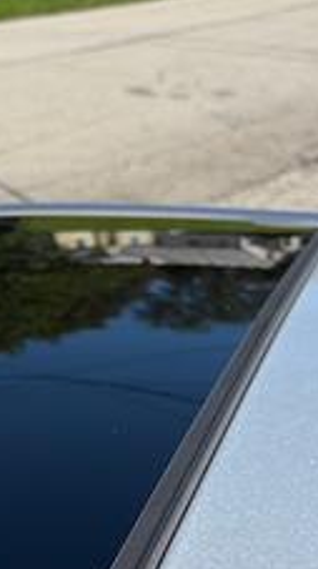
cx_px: -190
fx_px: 1204
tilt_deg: -24.7
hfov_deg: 13.9
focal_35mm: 80
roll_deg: -1.0
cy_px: 514
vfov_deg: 25.7
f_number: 1.6
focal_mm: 5.96
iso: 50
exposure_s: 1/4608
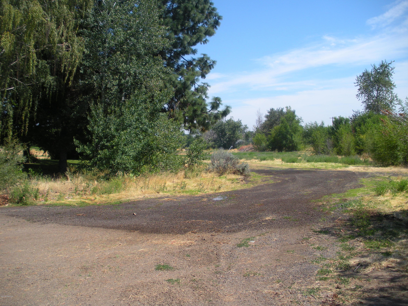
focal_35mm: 36
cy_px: 153
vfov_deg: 39.7
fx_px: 424
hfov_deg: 51.4
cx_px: 204
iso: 64
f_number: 3.5
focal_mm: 6.3
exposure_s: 1/538
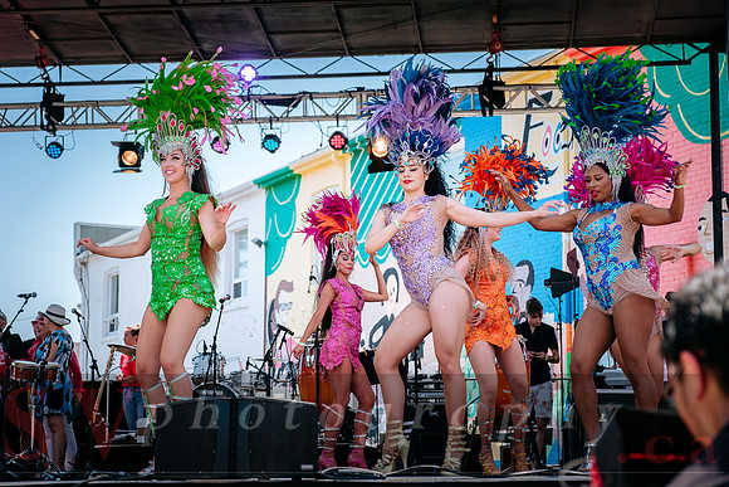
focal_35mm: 75
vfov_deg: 18.2
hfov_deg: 27.0
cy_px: 244
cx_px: 364
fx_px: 1519
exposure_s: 1/1250
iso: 200
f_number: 3.6
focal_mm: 50
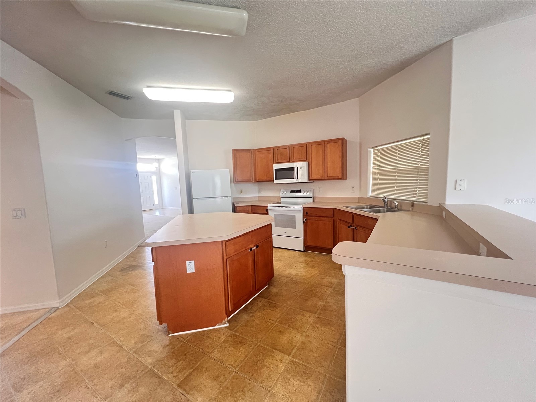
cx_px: 268
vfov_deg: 89.9
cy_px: 201
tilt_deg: -5.7
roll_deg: +2.0
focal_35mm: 13
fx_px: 201
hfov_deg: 106.2
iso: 800
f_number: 1.8
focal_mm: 1.57
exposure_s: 1/60
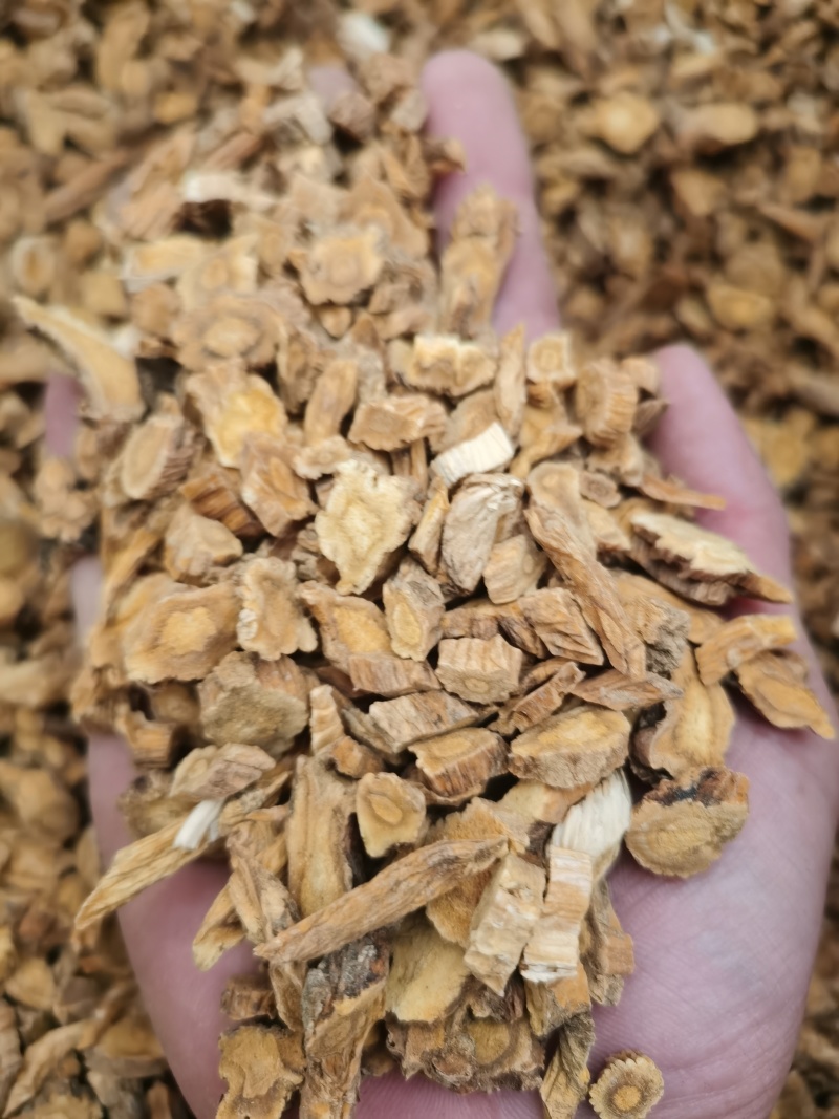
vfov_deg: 65.3
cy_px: 560
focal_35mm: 27
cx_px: 420
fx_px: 873
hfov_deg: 51.3
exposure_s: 1/30
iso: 320
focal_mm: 5.58
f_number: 1.8
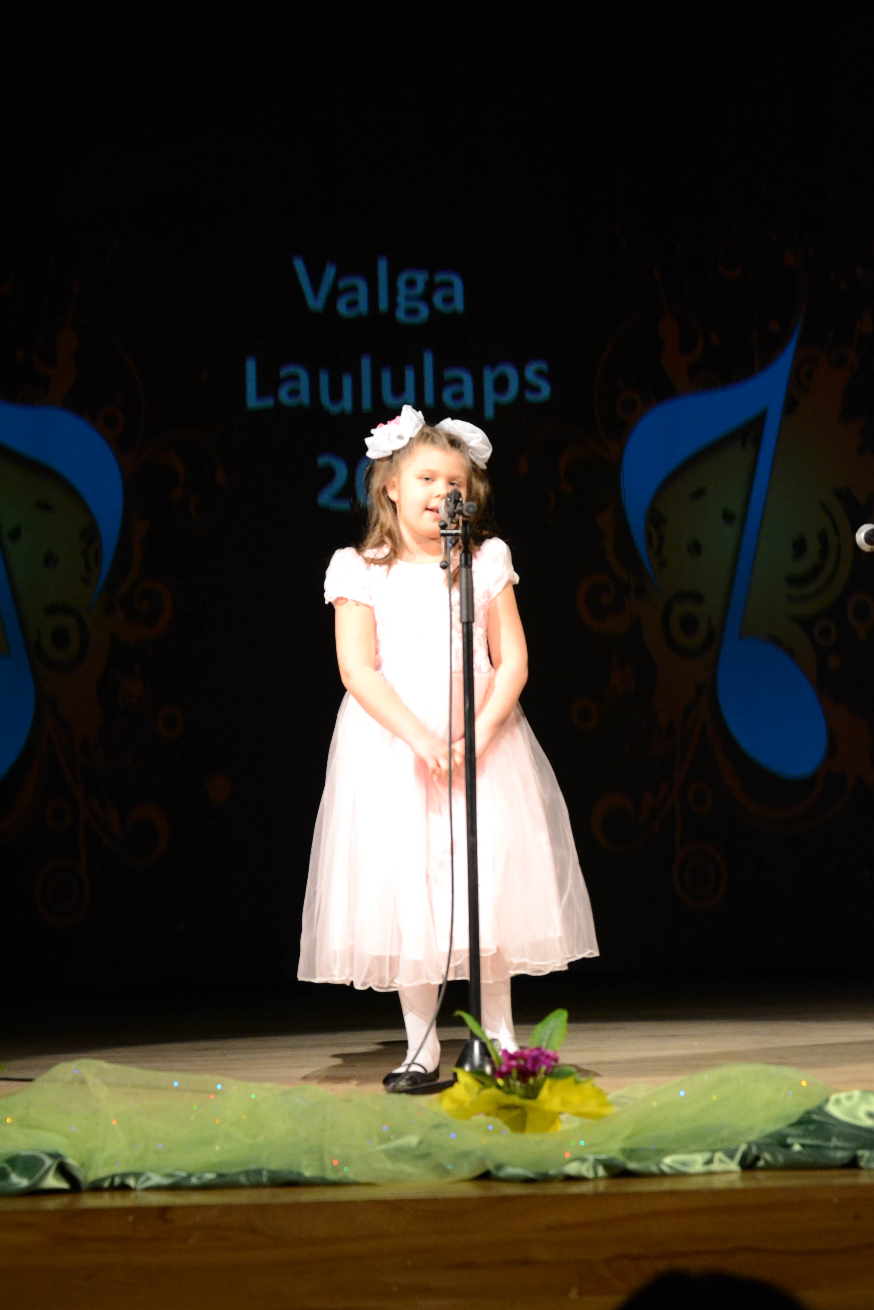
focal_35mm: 82
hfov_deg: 16.6
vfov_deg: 24.6
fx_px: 3004
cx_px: 437
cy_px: 655
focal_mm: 55
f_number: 4.5
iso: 1600
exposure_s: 1/50
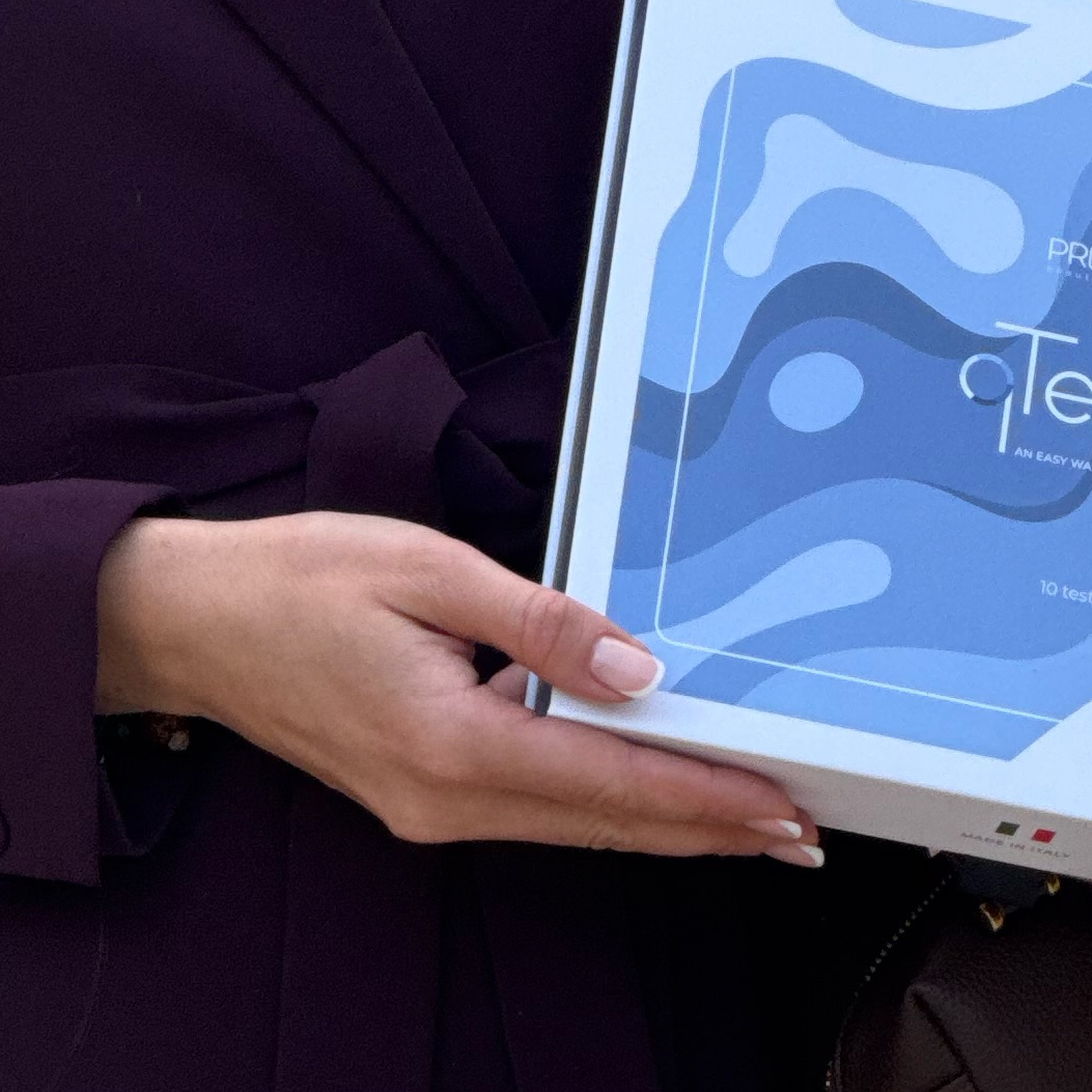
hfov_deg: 4.3
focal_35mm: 406
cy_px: -806
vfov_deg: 4.3
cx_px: 566
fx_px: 14490
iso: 64
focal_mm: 15.66
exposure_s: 1/159
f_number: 2.8
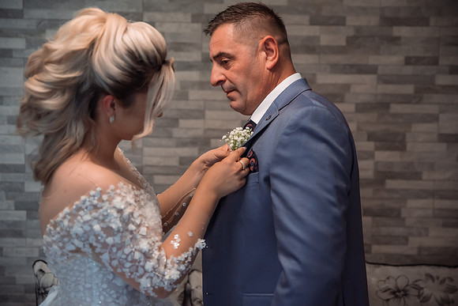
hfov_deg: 38.2
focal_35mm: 52
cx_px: 229
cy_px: 153
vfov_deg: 26.0
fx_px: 662
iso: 1000
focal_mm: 52
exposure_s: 1/250
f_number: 2.8
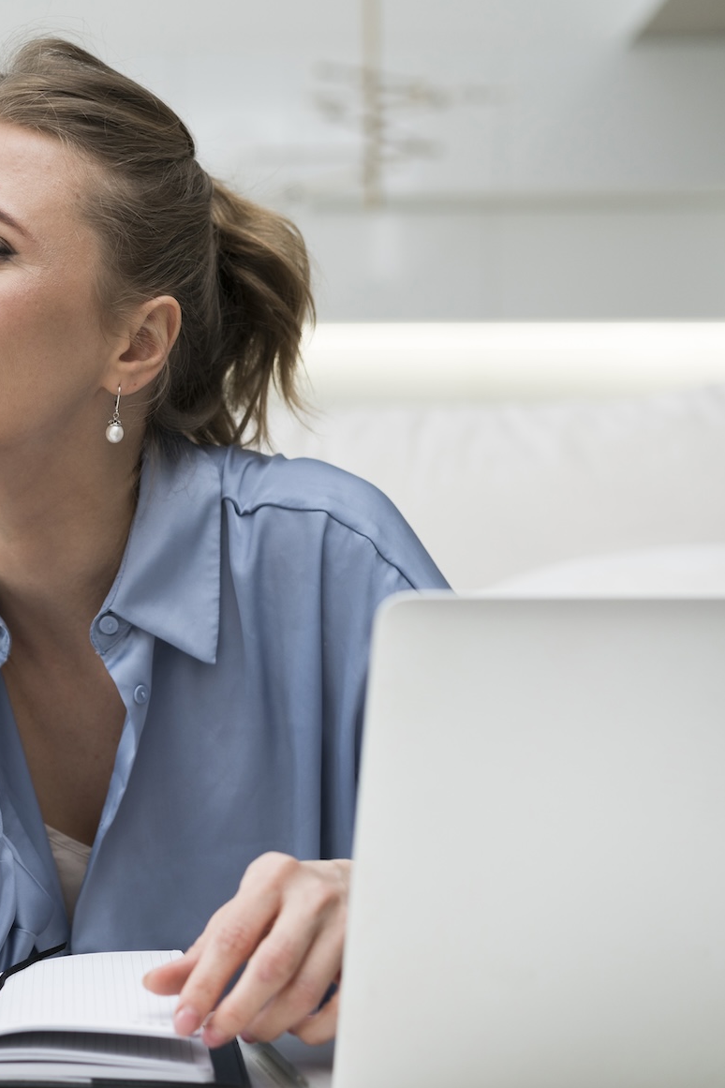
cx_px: -70
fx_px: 2749
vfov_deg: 22.4
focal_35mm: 91
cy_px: 565
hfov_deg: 14.7
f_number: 3.2
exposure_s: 1/100
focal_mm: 55
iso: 320
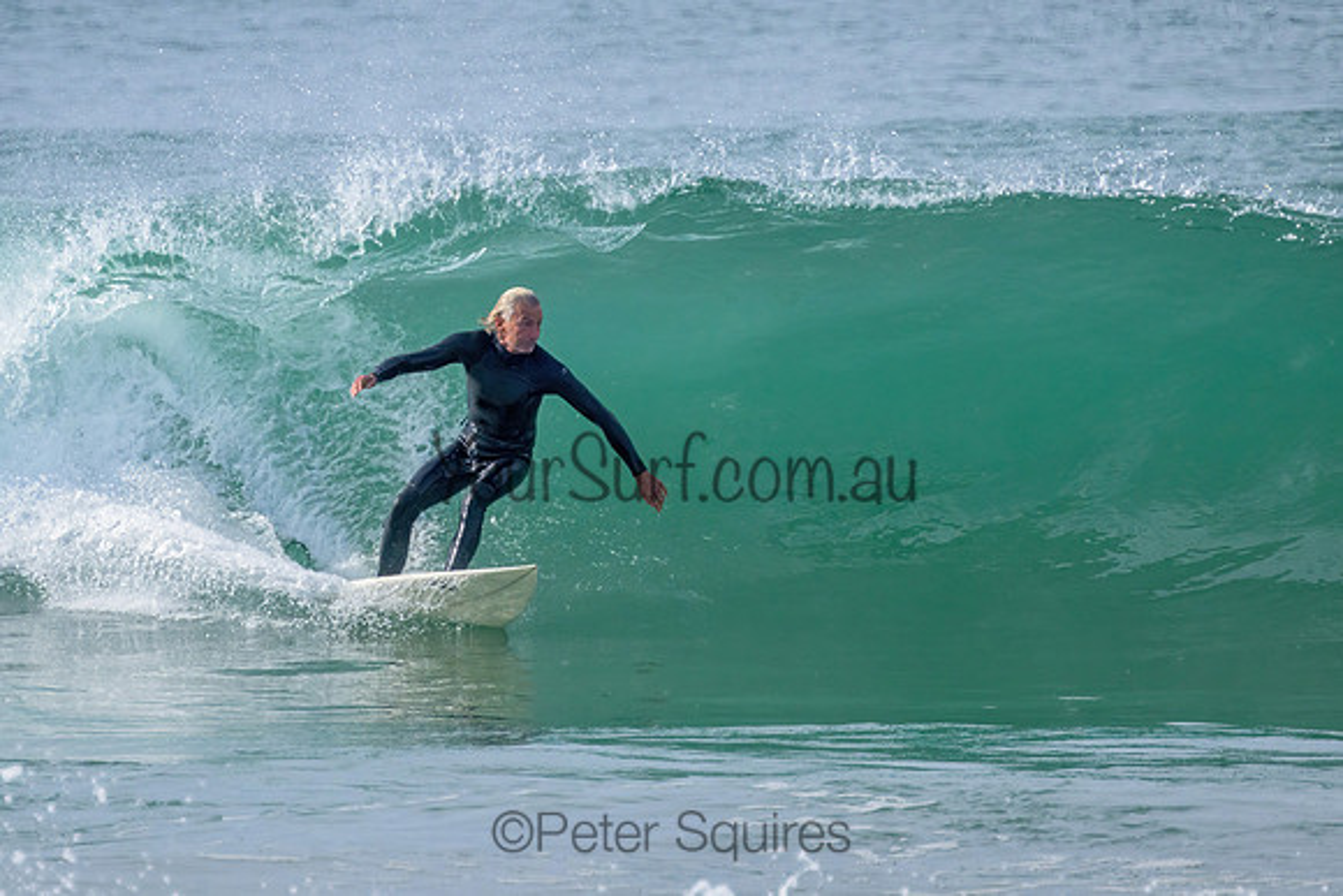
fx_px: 41073
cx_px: 552
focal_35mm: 1101
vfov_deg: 1.2
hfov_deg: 1.9
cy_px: 334
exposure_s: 1/2000
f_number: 11
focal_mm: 800
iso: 1400
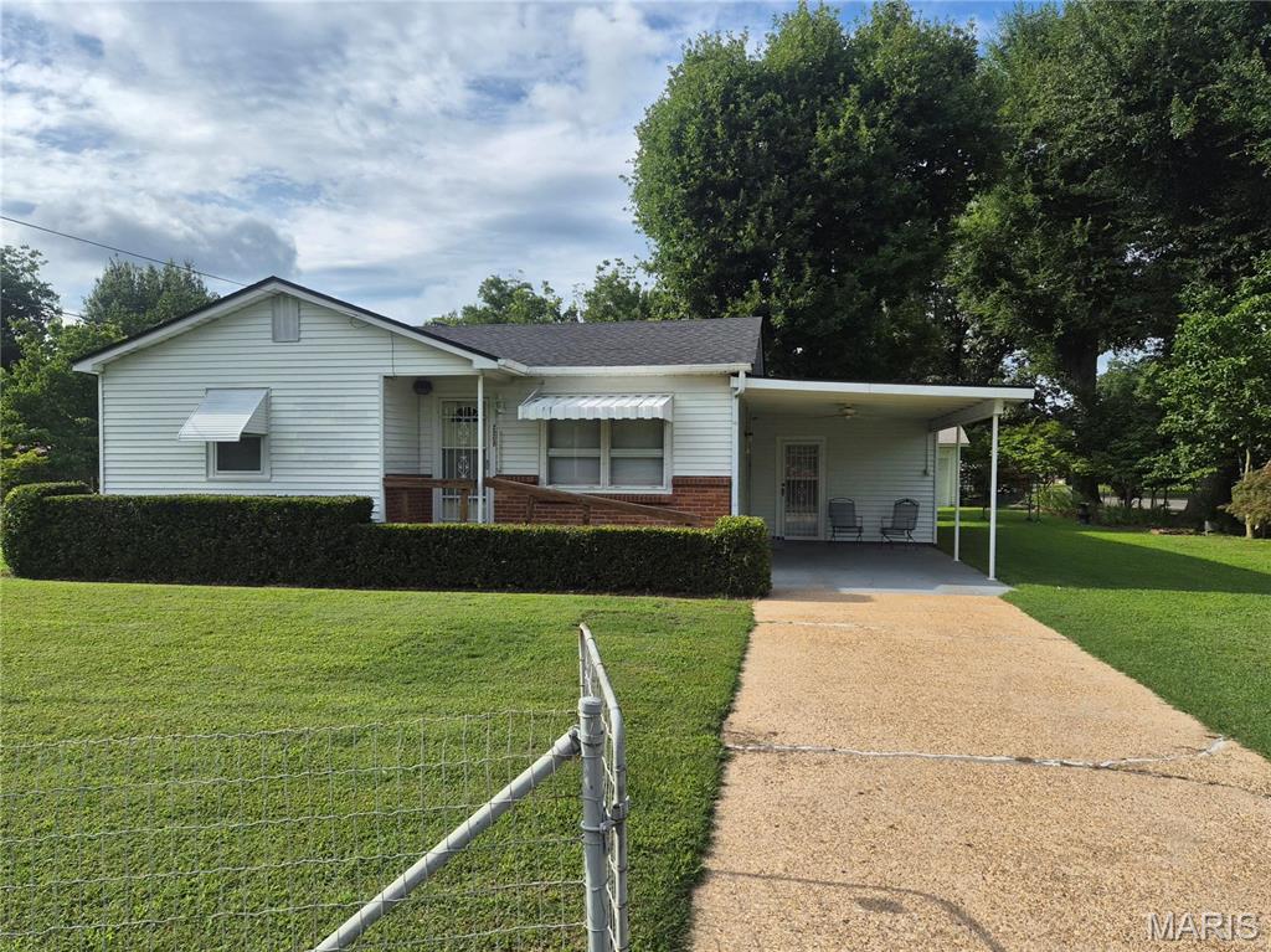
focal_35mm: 23
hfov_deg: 74.0
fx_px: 844
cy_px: 476
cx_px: 636
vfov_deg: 58.8
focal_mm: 5.4
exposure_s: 1/10000
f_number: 1.8
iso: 80
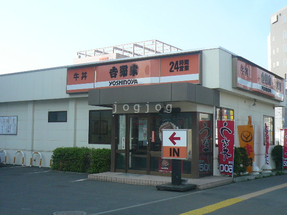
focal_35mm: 48
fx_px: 398
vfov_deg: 30.3
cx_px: 144
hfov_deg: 39.7
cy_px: 108
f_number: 2.9
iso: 100
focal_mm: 5.2
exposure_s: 1/640
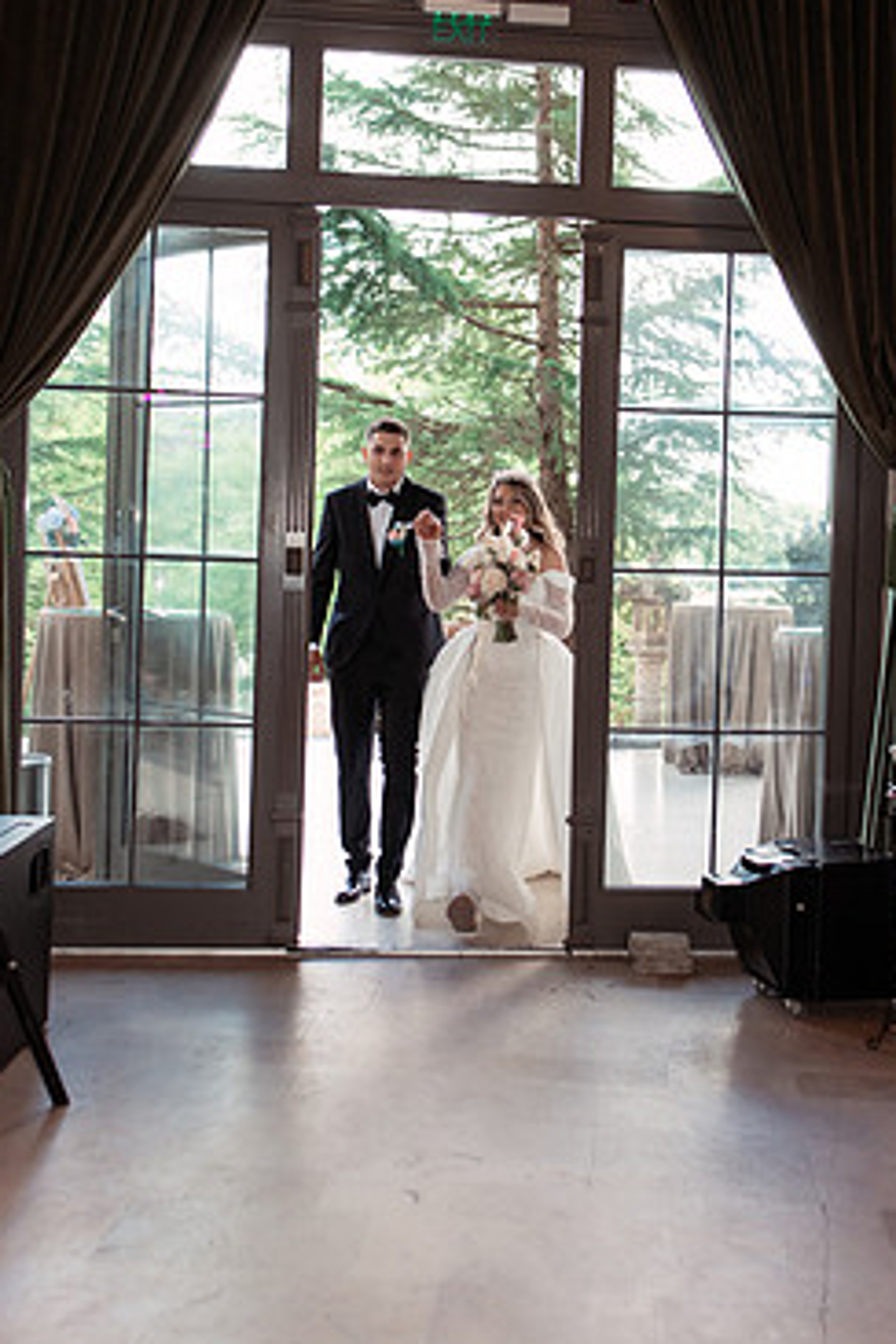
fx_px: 1605
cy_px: 543
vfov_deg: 45.2
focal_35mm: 43
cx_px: 499
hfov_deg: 31.2
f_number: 3.5
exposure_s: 1/250
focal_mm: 35
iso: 1250
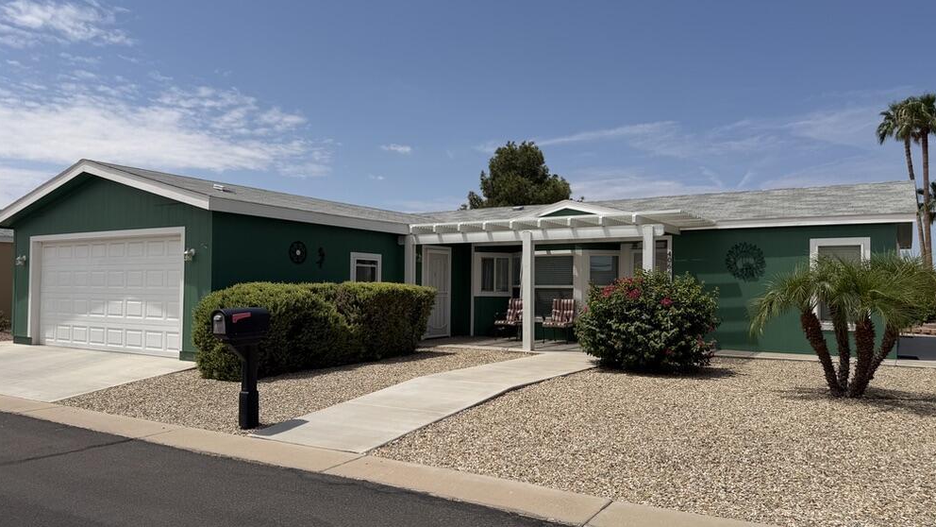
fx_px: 670
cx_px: 463
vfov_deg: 42.9
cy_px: 271
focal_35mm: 27
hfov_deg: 69.9
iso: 80
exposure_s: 1/9091
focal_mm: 6.76
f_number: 1.78
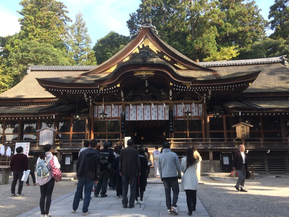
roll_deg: +1.2
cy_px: 108
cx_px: 144
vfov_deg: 48.2
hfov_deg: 61.7
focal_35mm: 29
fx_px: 242
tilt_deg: +9.9
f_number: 2.2
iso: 32
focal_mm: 4.15
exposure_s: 1/391
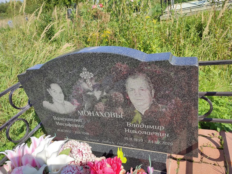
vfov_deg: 54.9
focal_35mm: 25
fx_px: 168
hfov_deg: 69.4
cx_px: 116
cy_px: 87
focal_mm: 6.04
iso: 50
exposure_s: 1/777
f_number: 1.9
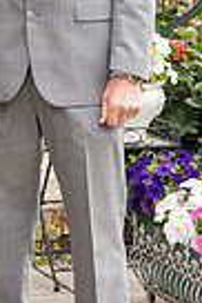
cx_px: -58
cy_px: 31
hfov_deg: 6.7
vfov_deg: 10.0
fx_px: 1721
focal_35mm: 205
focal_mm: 62
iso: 400
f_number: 5
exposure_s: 1/500
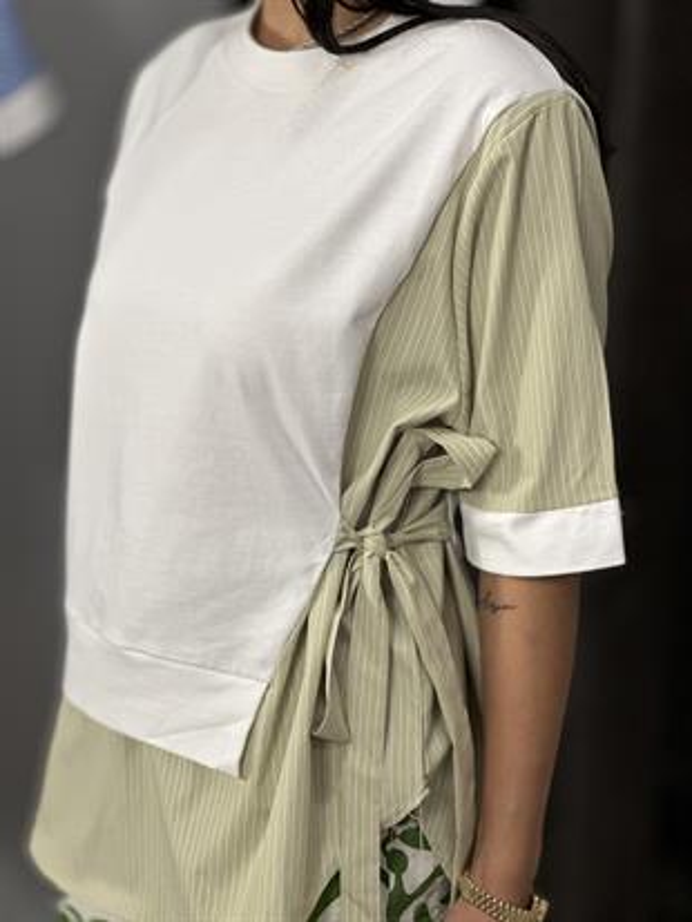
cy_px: 461
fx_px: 2051
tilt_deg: -14.1
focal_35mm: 77
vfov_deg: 25.3
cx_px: 346
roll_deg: -1.9
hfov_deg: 19.1
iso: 100
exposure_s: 1/100
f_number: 2.8
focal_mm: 9
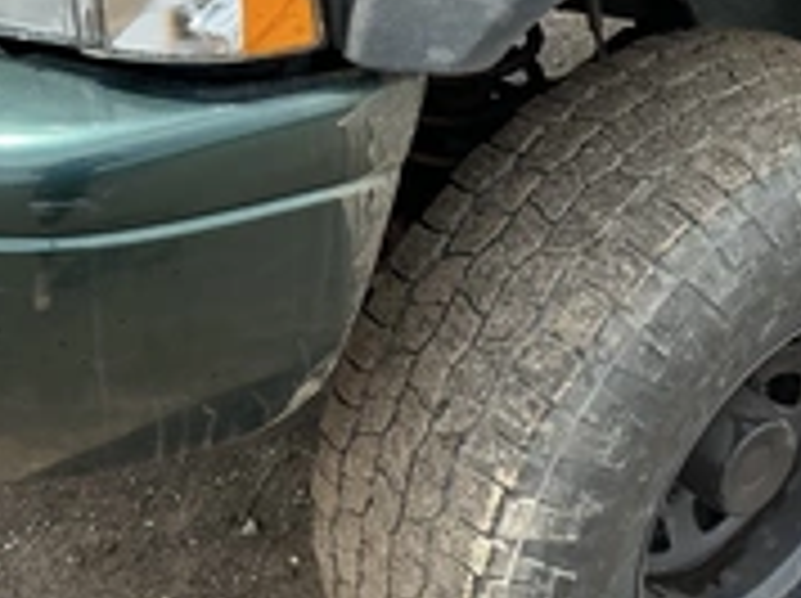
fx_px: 1456
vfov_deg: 22.2
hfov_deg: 30.7
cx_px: 454
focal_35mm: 63
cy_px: -18
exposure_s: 1/719
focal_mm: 3
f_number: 1.8
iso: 25
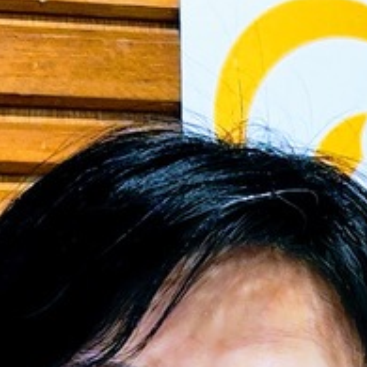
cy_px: 772
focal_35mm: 209
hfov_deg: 8.2
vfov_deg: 7.9
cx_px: 538
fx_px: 2507
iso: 362
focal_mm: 5.59
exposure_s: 1/60
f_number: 1.88
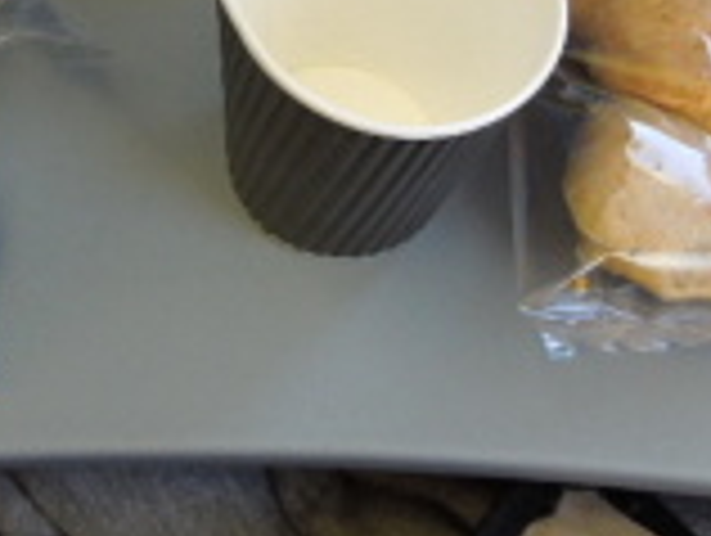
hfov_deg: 24.2
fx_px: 1625
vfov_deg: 18.1
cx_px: 130
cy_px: -43
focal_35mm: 79
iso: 140
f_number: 3.3
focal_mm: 4.5
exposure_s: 1/30
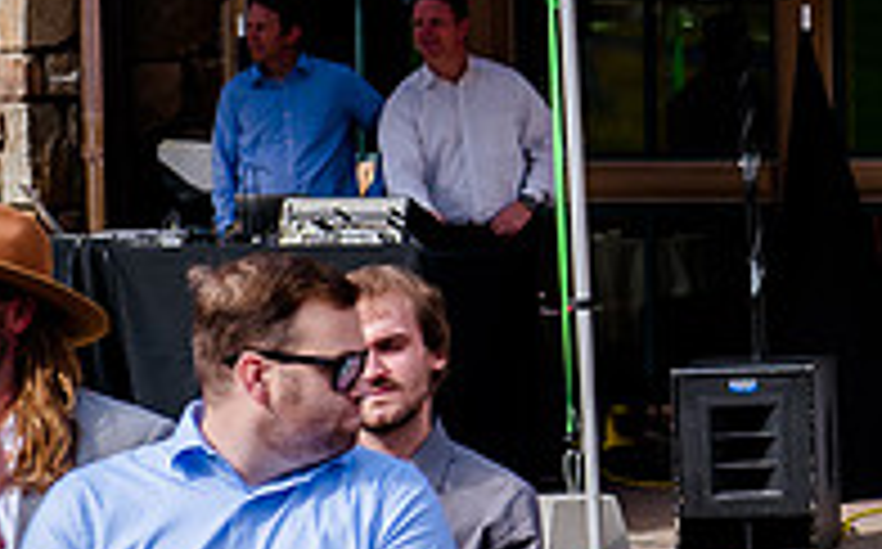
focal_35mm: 187
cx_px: 1156
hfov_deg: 10.9
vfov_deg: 7.0
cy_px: 220
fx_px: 4490
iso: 200
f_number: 4.5
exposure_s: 1/1250
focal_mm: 62
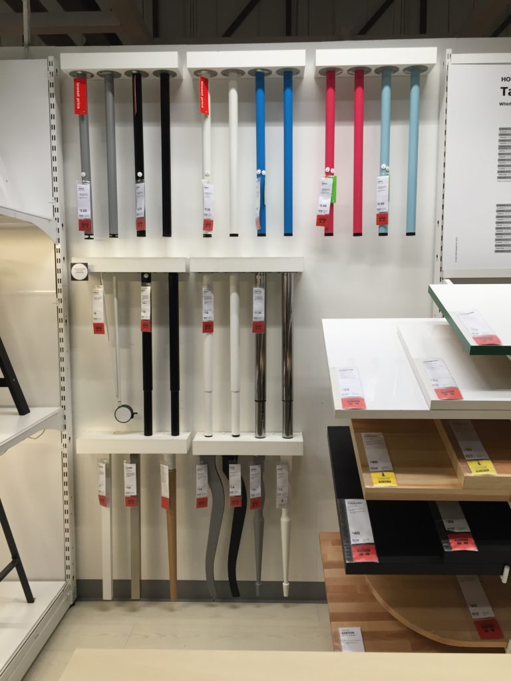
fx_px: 571
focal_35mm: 29
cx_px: 256
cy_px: 340
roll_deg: +0.0
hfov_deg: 48.2
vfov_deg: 61.7
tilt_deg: -4.5
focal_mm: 4.15
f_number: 2.2
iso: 32
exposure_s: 1/33
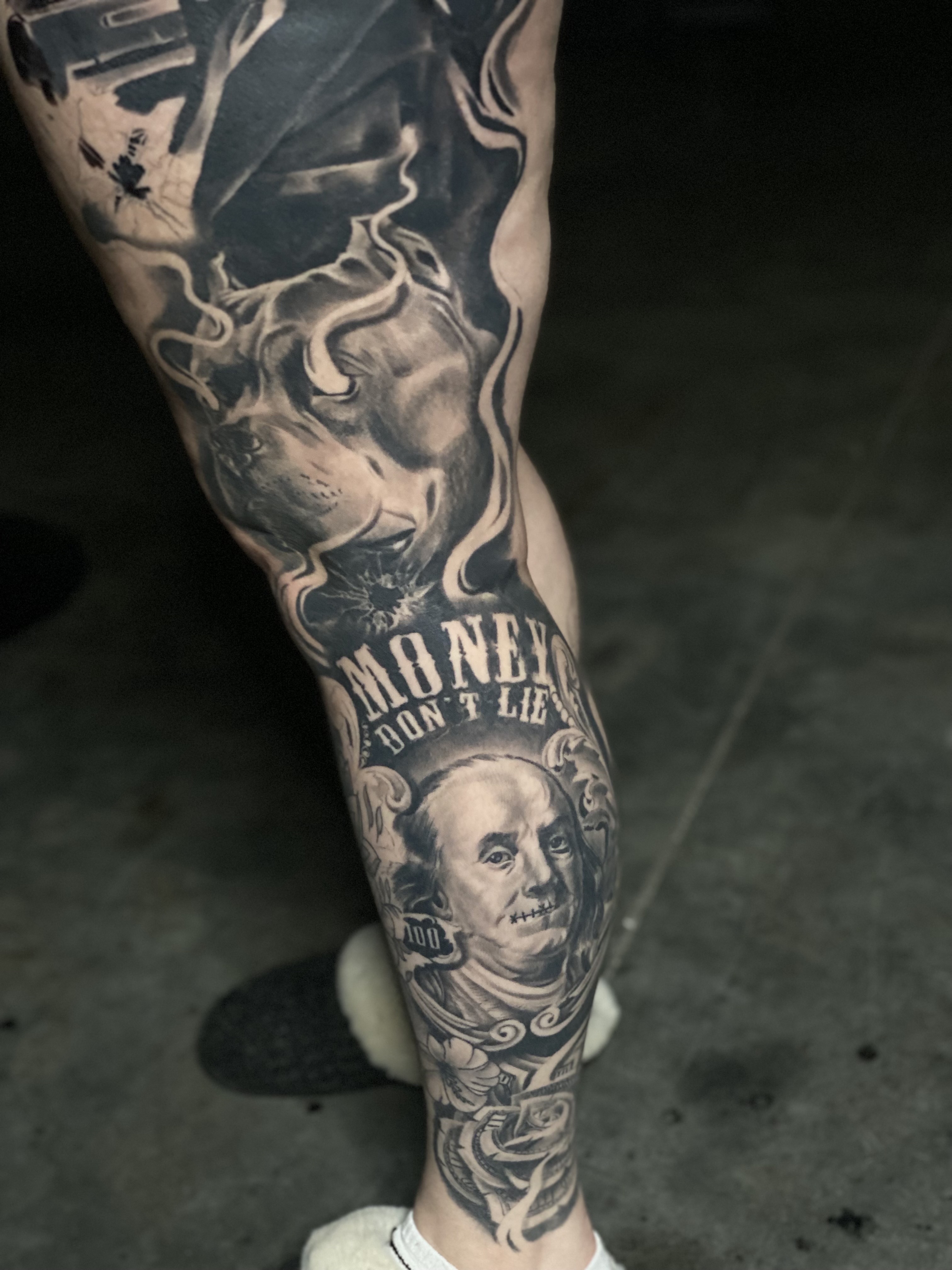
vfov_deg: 36.8
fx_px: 1907
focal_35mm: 52
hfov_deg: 28.0
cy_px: 635
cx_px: 476
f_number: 2
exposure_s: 1/75
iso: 250
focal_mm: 6
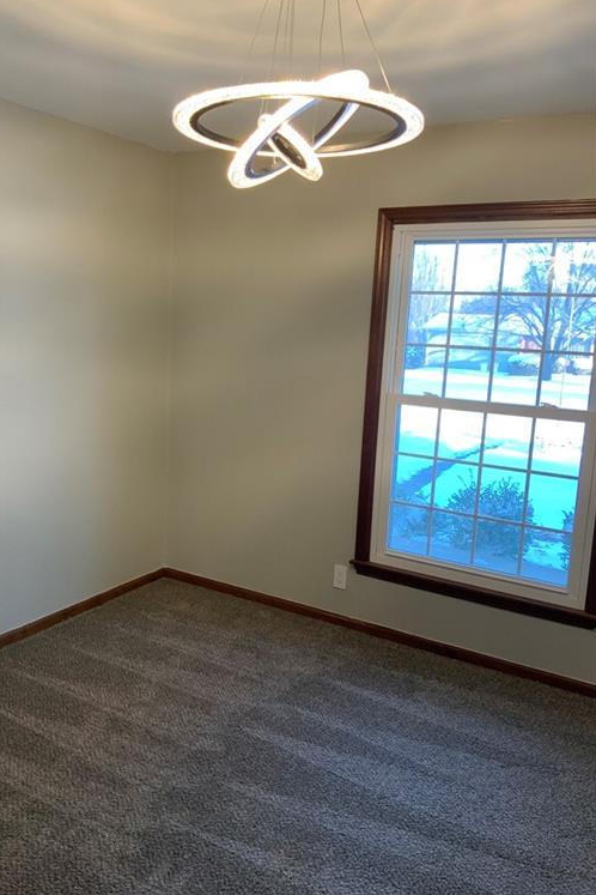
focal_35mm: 31
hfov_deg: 42.2
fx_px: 770
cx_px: 255
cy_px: 437
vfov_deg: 60.3
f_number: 1.8
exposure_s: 1/60
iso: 80
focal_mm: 3
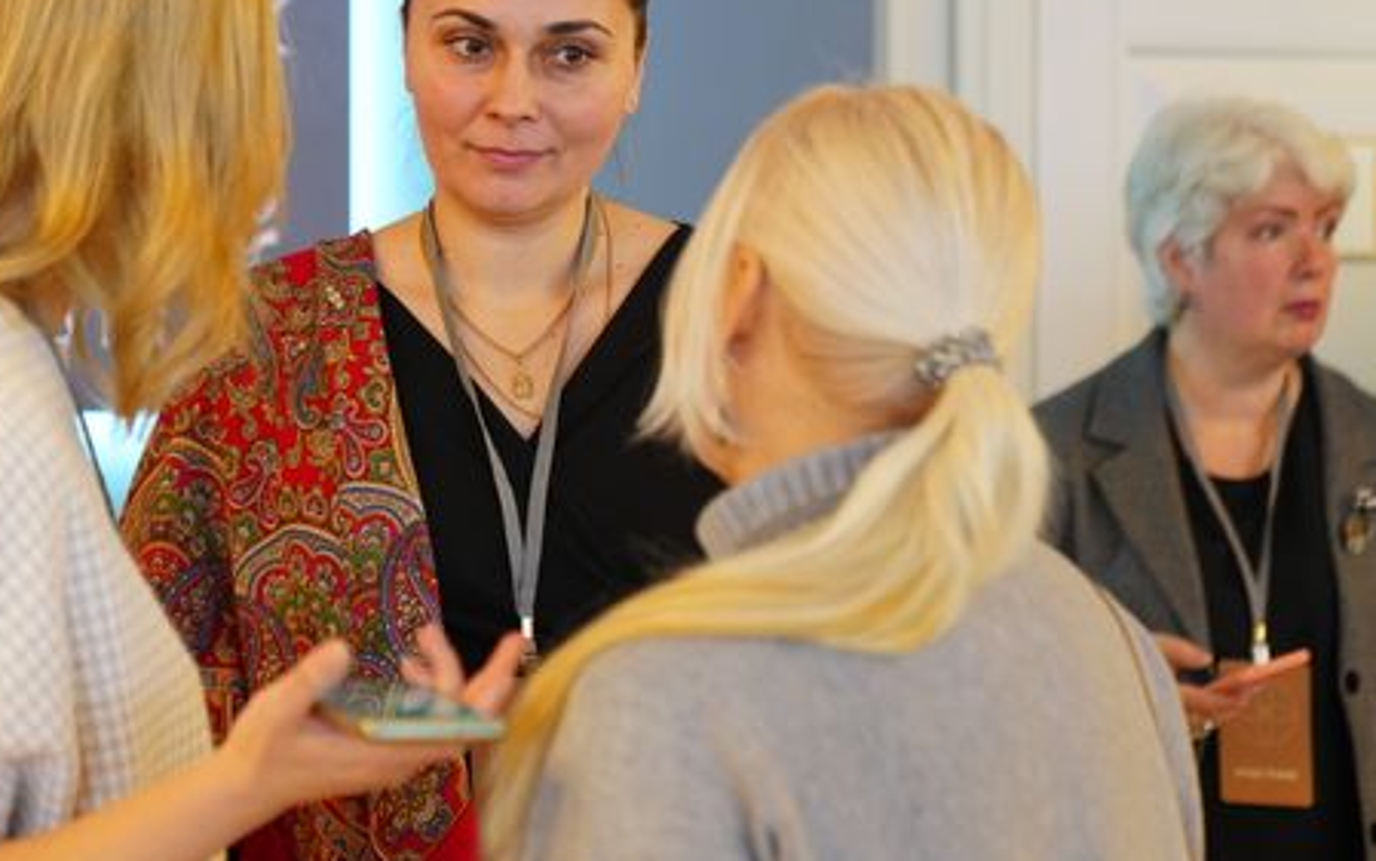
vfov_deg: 11.8
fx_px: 4164
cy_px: 435
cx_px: 437
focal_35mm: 111
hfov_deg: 18.7
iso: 1600
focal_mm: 70
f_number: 2.8
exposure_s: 1/80
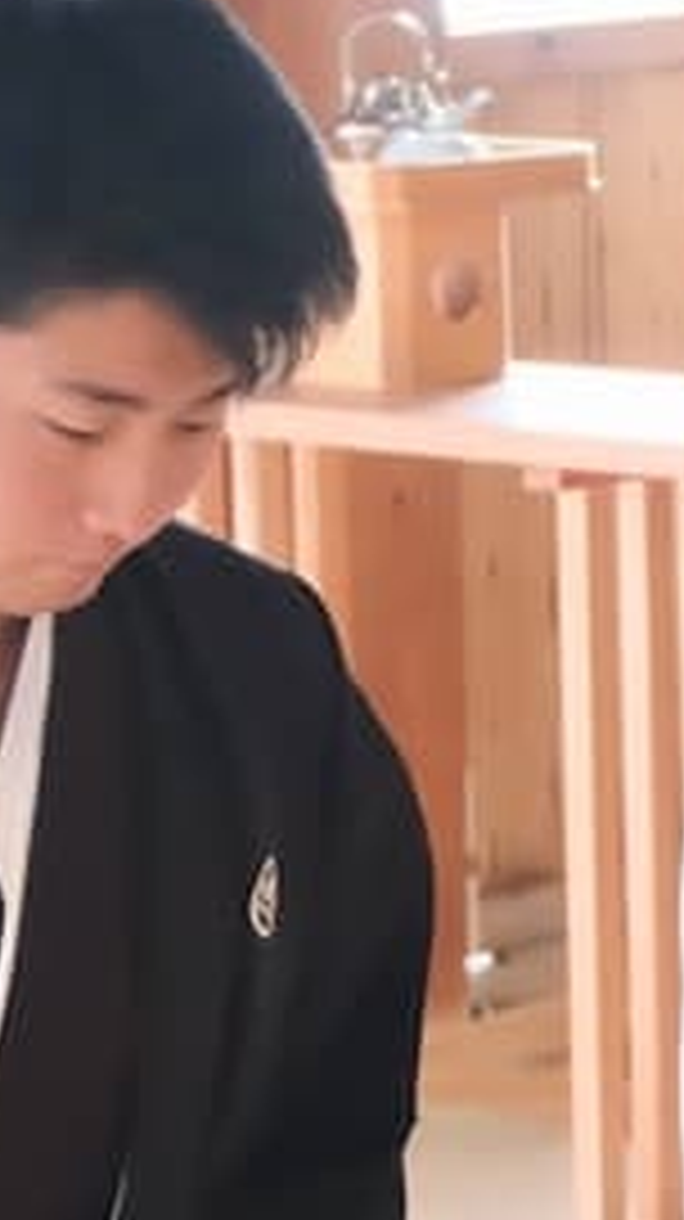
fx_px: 5396
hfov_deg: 7.1
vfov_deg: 12.9
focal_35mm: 167
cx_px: 1040
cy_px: 646
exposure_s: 1/30
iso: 3200
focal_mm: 20
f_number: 2.8
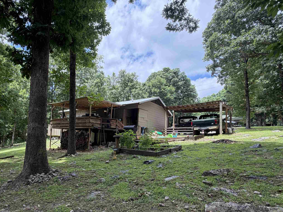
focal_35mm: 21
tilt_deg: +3.1
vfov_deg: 62.8
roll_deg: -2.8
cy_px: 128
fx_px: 172
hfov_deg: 77.3
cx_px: 103
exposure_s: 1/239
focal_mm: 2.22
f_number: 2.2
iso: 40
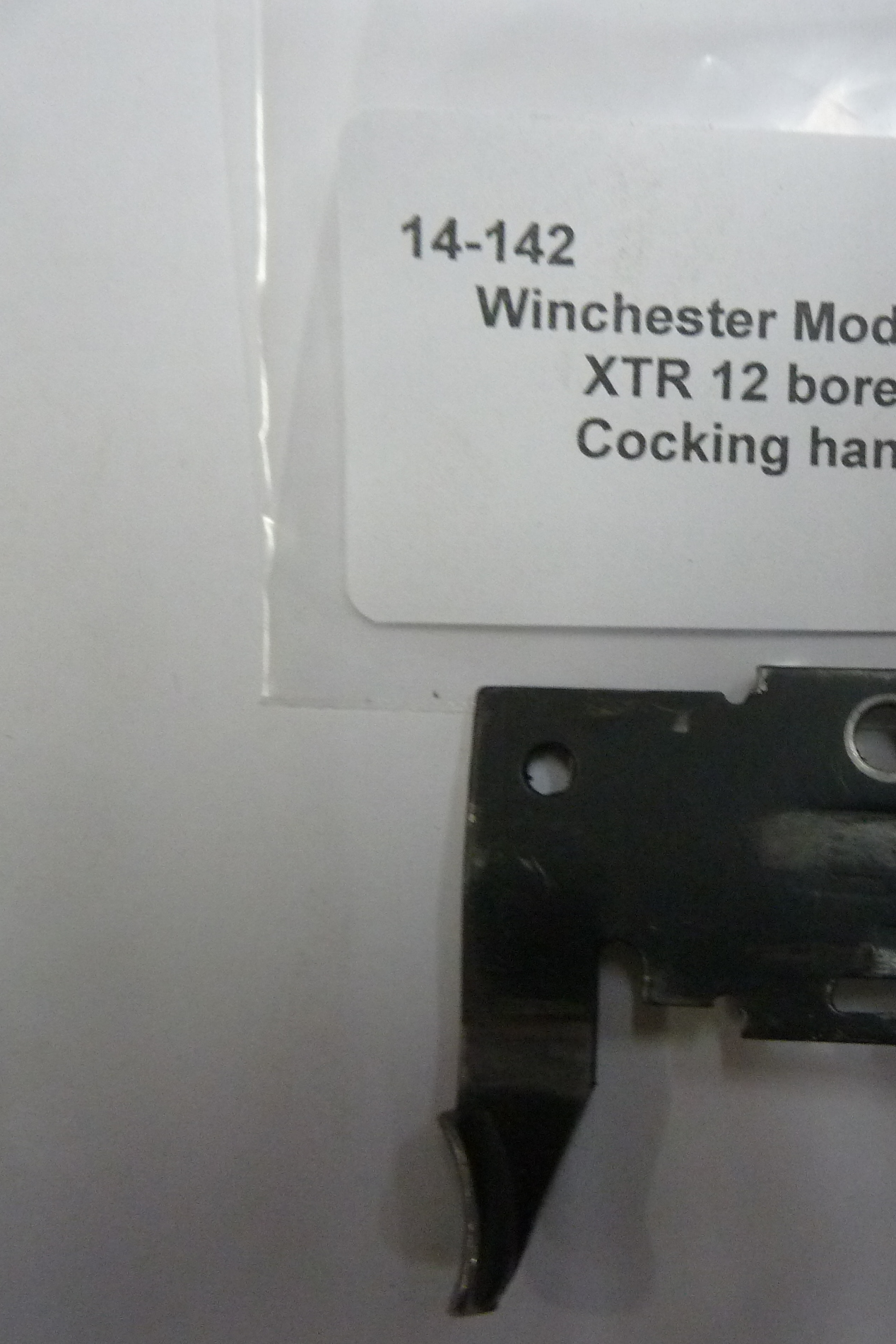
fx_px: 1307
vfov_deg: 54.4
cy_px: 677
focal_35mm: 35
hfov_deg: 36.2
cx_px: 755
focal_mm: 4.1
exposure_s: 1/30
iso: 400
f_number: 3.3
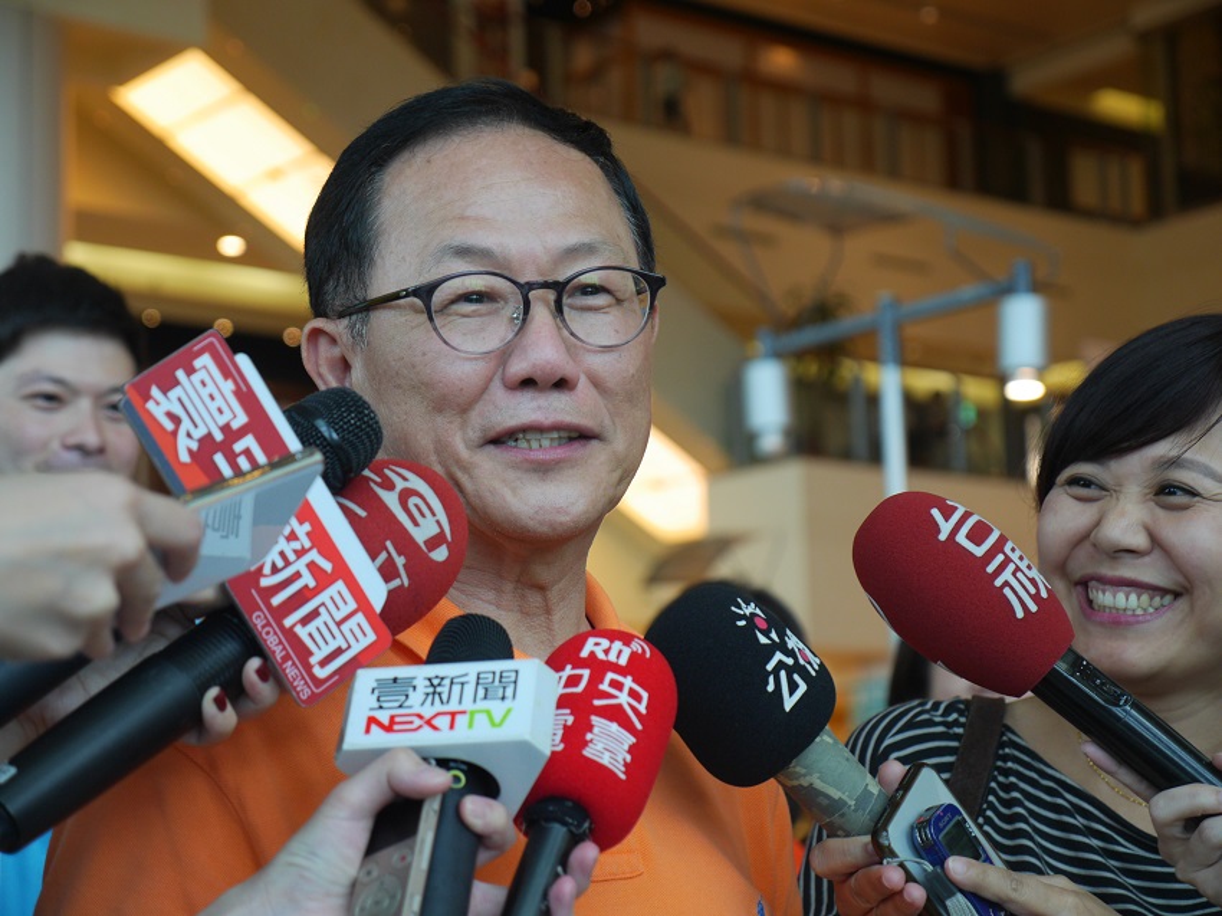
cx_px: 611
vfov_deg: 21.0
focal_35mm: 70
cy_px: 458
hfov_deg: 27.8
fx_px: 2470
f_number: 2.8
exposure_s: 1/200
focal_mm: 35
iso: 500
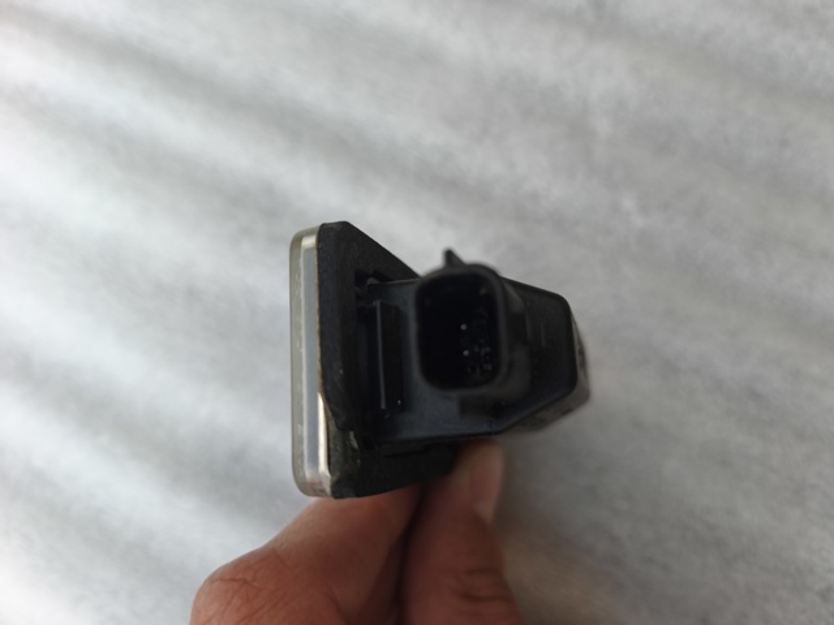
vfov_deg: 58.9
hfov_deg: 73.9
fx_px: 554
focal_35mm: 23
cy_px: 312
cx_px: 417
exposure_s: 1/50
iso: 640
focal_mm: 5.35
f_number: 1.7
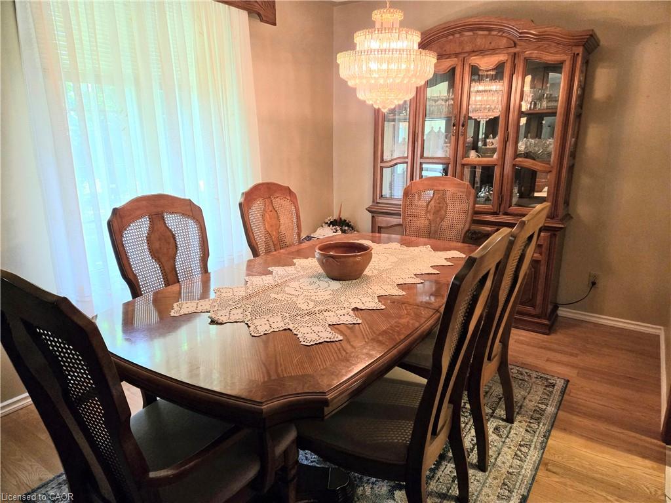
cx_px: 336
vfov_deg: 58.9
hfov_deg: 73.9
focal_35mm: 23
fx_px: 446
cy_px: 252
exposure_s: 1/120
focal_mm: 5.4
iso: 500
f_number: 1.8
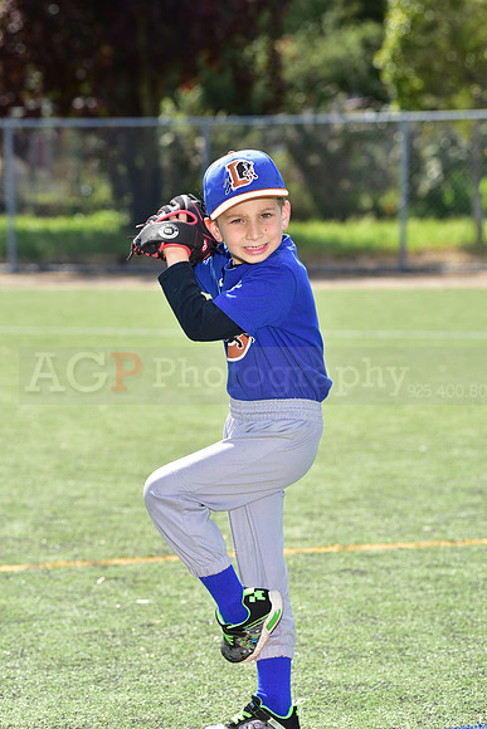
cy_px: 364
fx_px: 2738
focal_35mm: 135
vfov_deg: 15.2
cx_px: 244
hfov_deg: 10.2
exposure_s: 1/250
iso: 100
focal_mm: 135
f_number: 5.6
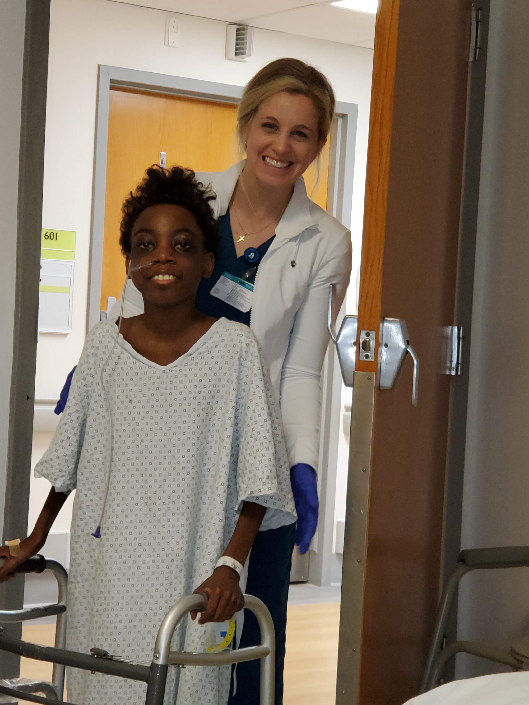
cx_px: 284
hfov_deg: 25.7
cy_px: 382
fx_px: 1161
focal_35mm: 57
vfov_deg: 33.8
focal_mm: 6
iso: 320
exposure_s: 1/30
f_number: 2.4
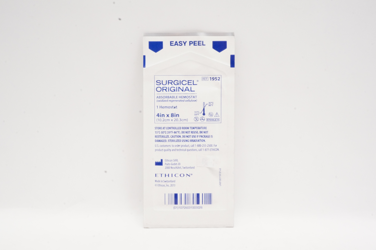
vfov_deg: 31.8
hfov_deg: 46.4
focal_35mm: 42
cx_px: 188
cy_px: 125
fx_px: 438
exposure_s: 1/13
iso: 1600
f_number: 25
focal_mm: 28
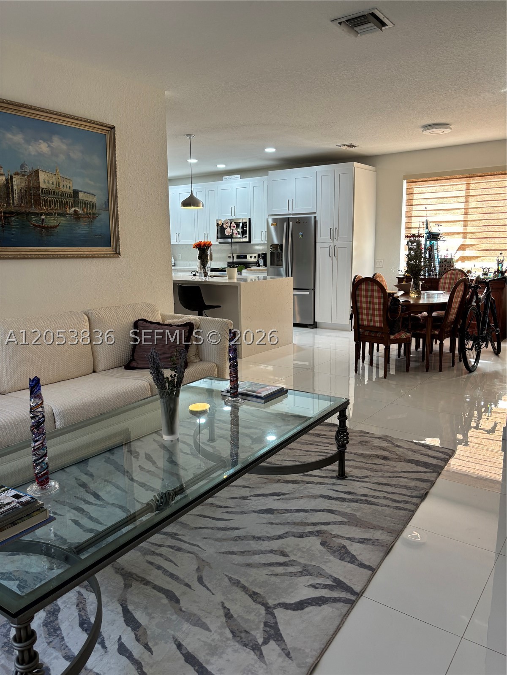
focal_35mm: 26
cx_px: 254
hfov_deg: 53.1
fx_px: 508
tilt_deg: -11.1
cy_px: 338
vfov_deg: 67.3
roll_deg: -0.4
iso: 80
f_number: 1.6
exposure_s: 1/60
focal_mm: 5.96
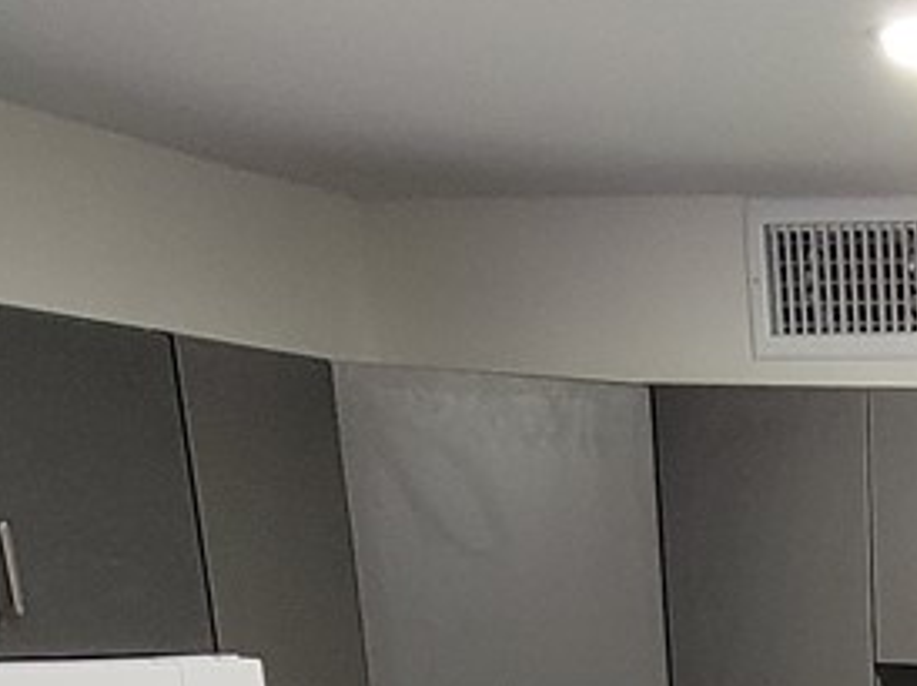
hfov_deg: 23.1
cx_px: 1161
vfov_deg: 14.0
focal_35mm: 76
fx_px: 2012
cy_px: 1610
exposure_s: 1/60
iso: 250
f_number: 2.2
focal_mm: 2.2
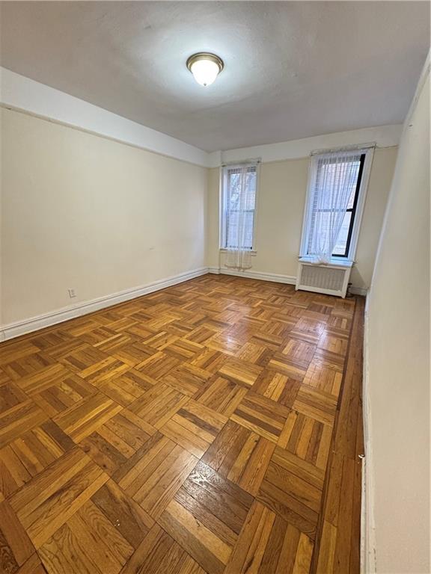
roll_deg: +0.3
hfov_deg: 85.7
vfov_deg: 102.1
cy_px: 287
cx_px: 216
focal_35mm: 14
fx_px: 232
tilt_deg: -16.4
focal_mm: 2.22
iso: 500
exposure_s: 1/60
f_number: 2.2
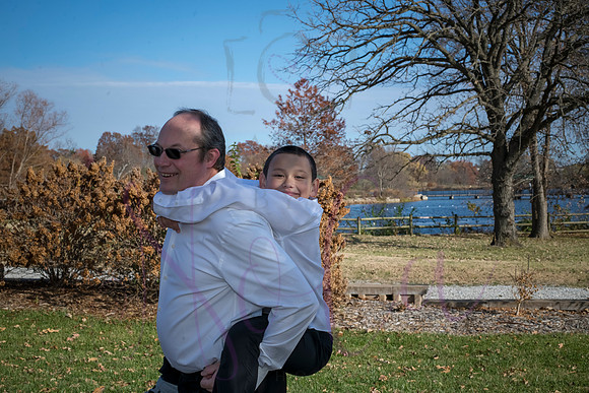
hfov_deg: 39.6
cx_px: 294
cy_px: 196
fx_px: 818
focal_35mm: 50
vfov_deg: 27.0
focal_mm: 50
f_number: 13
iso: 400
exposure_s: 1/400
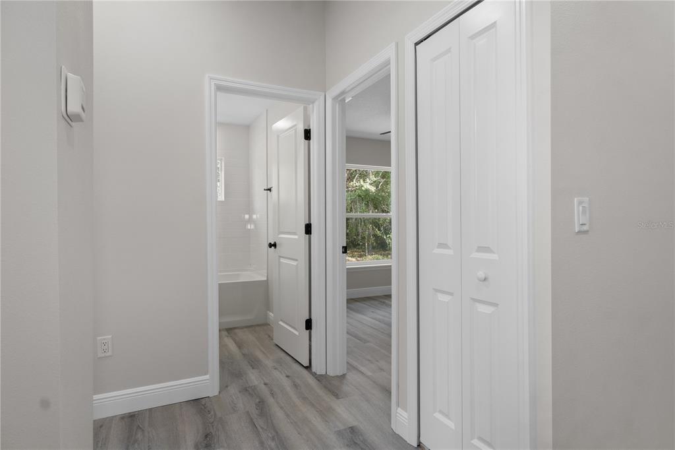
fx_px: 365
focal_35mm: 20
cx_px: 338
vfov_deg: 63.2
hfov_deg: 85.4
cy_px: 225
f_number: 8
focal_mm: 13
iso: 640
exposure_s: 1/2
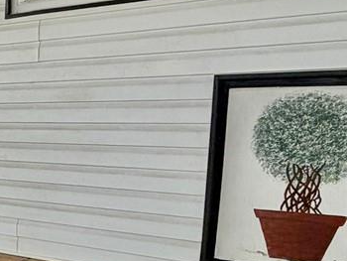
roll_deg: +2.0
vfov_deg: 22.7
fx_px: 642
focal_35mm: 64
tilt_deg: -9.5
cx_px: -192
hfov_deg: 23.4
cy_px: 200
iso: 64
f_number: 2.2
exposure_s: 1/195
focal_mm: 2.22
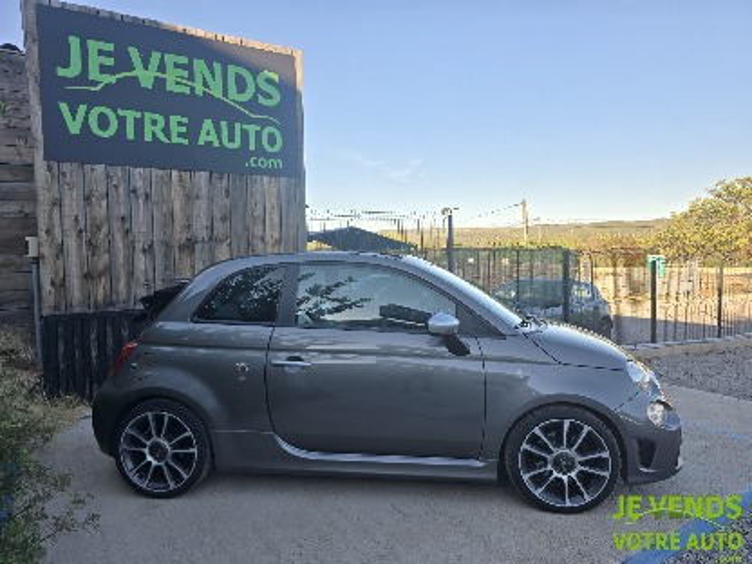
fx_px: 500
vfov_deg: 58.9
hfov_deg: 73.9
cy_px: 282
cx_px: 376
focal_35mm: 23
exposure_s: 1/289
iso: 12
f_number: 1.7
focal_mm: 6.3
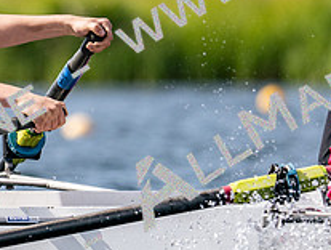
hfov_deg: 1.2
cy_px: 80
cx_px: -2
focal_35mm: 1612
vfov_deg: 0.9
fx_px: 15441
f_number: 4.5
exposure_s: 1/2500
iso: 220
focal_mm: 400
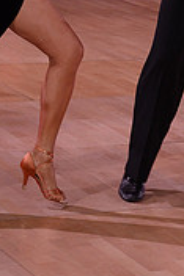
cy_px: -61
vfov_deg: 9.4
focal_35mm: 217
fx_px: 1667
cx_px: 111
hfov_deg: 6.3
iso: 1600
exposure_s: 1/200
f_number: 5.6
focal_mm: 66
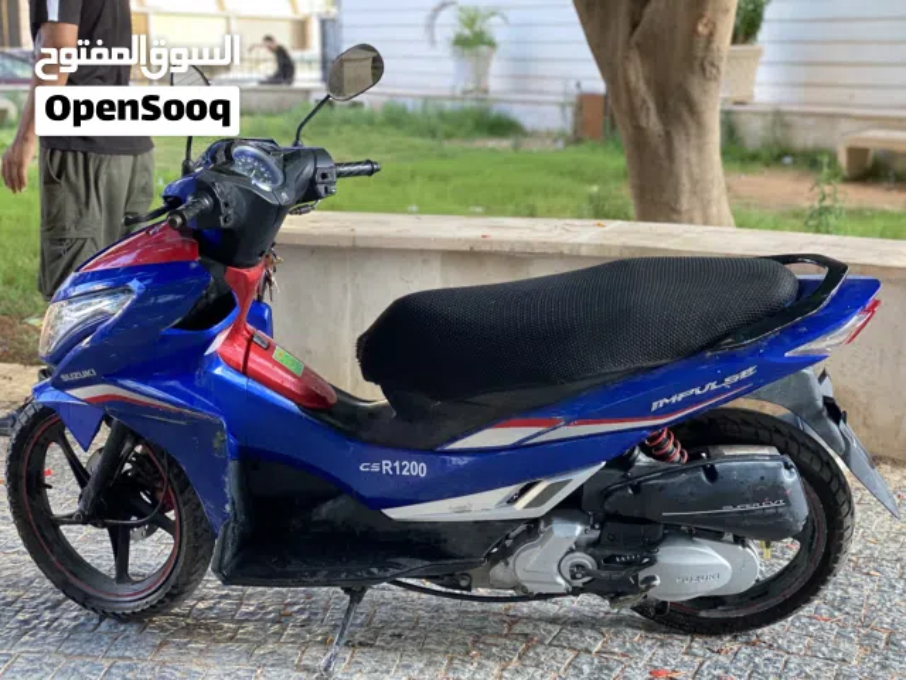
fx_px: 1361
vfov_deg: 28.0
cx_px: 453
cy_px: 340
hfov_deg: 36.8
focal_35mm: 52
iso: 125
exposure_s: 1/122
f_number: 2
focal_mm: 6
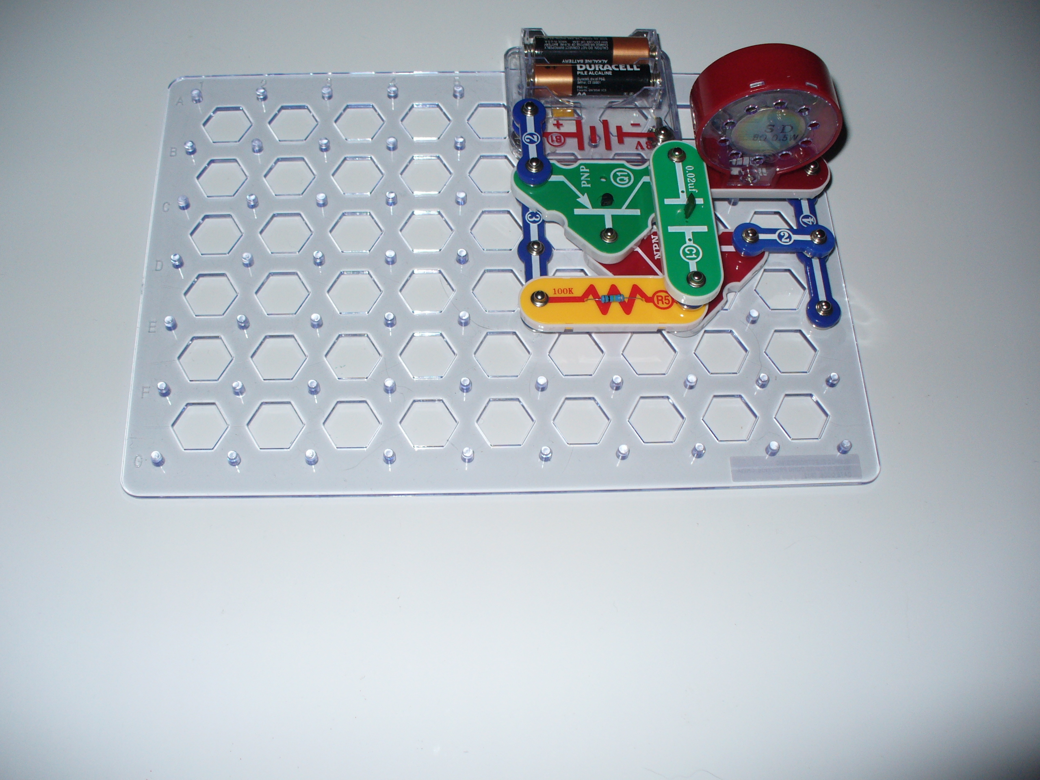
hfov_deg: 50.1
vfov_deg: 38.7
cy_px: 390
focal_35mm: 37
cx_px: 520
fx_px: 1112
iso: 100
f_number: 2.8
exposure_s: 1/30
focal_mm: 6.1
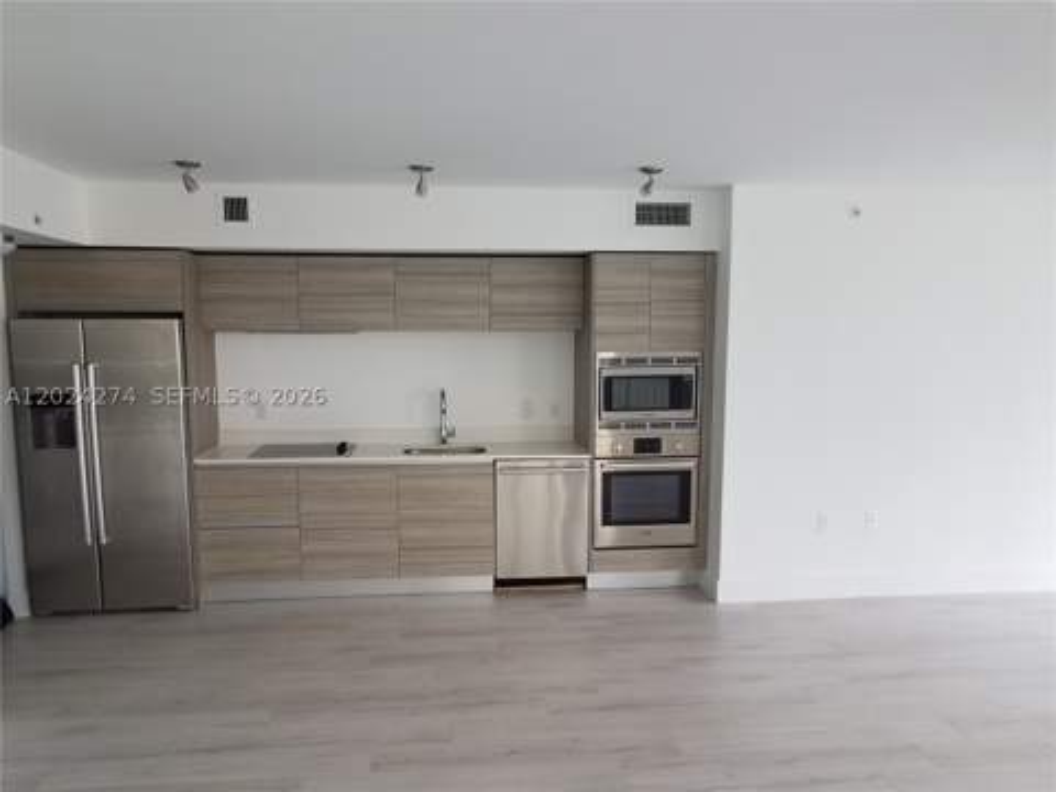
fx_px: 793
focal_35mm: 26
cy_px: 396
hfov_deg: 67.3
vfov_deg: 53.1
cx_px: 528
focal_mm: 4.2
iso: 64
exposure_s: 1/120
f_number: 1.7
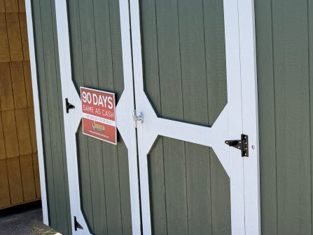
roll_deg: +0.9
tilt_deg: -7.5
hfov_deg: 31.4
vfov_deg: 26.4
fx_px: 497
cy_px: 80
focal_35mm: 55
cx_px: 337
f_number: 1.78
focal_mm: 6.76
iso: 80
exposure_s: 1/1901
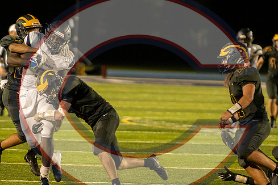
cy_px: 125
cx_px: 91
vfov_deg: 3.0
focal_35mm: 451
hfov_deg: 4.6
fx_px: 3482
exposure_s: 1/1250
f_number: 2.8
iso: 10000
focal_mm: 200
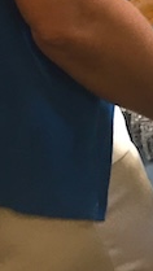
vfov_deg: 16.6
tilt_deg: -14.2
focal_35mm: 121
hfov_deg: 9.1
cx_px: 363
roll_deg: +3.9
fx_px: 870
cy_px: -96
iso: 50
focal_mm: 4.15
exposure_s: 1/30
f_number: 2.2
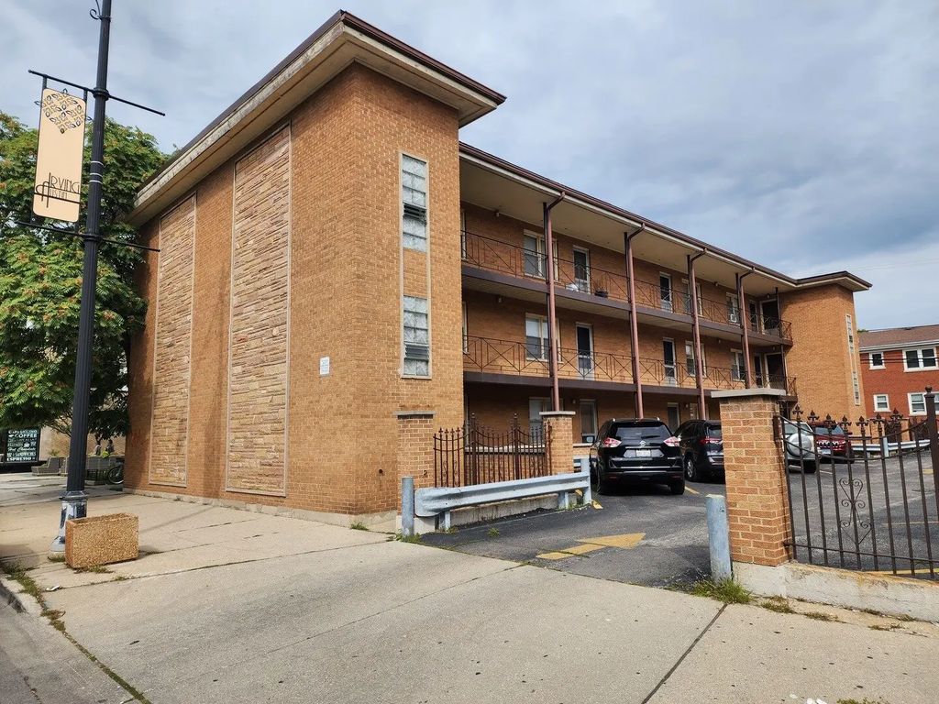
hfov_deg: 73.9
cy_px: 352
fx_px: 624
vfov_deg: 58.9
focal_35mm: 23
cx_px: 470
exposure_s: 1/803
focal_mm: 6.4
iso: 12
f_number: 1.8
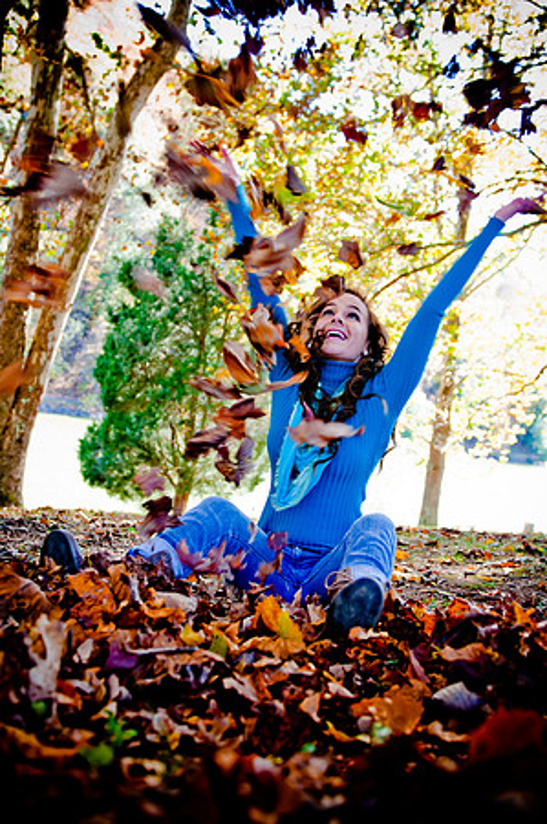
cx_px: 274
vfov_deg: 46.4
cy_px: 412
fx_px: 959
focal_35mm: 42
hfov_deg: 31.8
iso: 200
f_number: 3.2
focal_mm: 28
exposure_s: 1/80
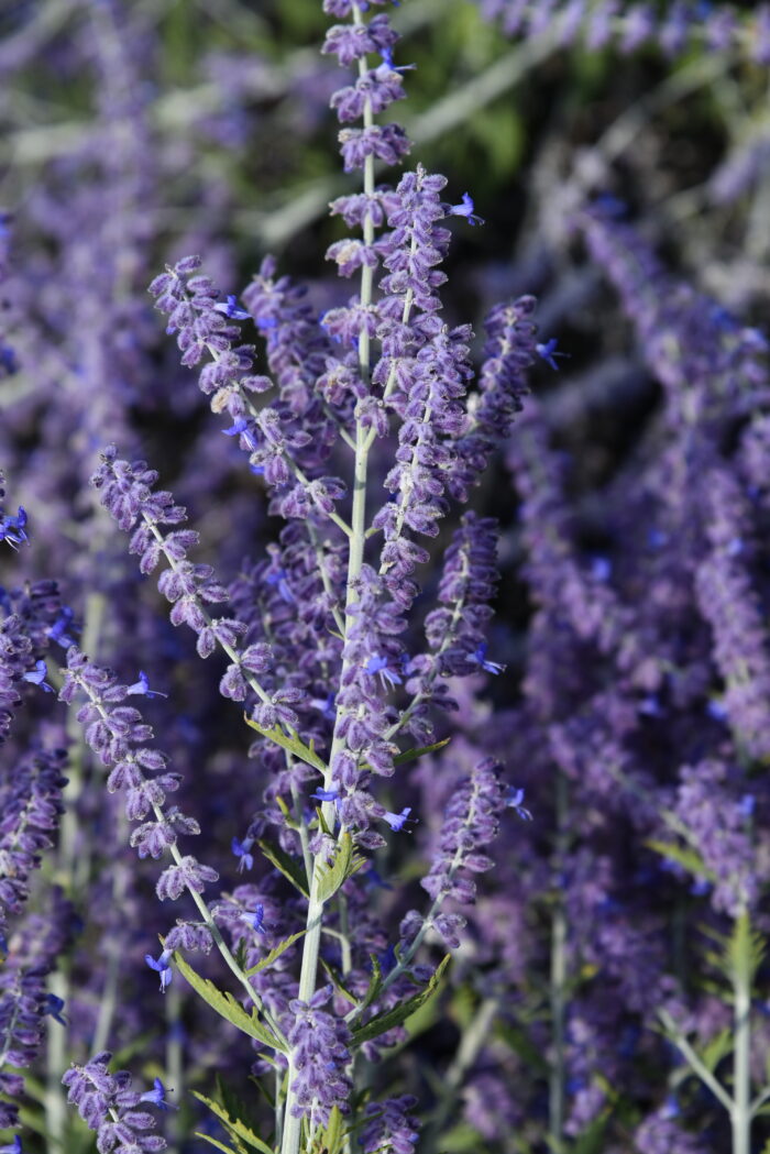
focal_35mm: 120
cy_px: 577
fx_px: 3847
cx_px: 385
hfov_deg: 11.4
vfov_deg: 17.1
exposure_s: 1/400
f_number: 5.6
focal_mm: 120
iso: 100
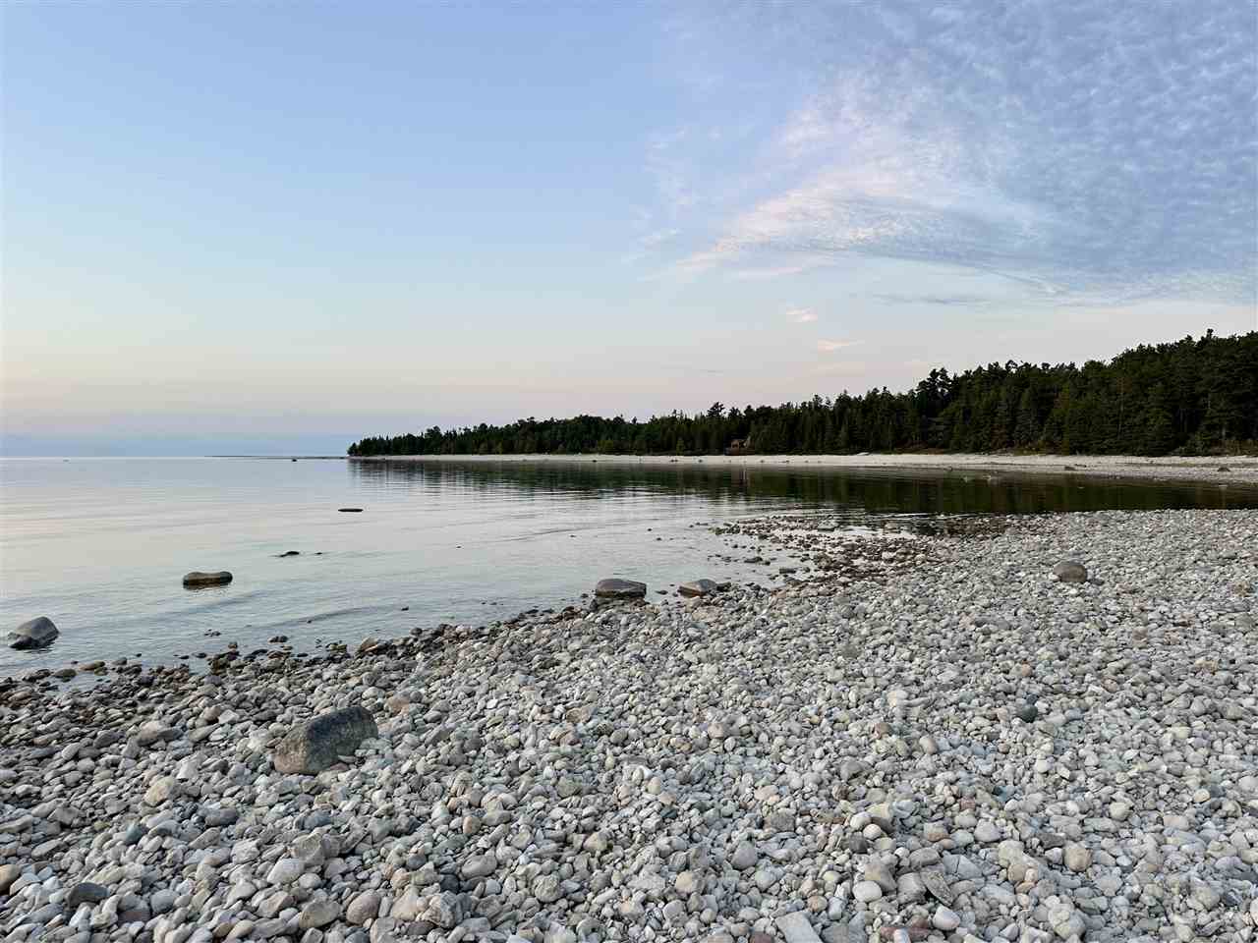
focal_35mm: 24
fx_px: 872
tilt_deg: -0.7
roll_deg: -0.9
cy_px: 472
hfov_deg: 71.6
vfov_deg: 56.8
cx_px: 629
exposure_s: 1/125
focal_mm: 6.86
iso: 50
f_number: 1.78
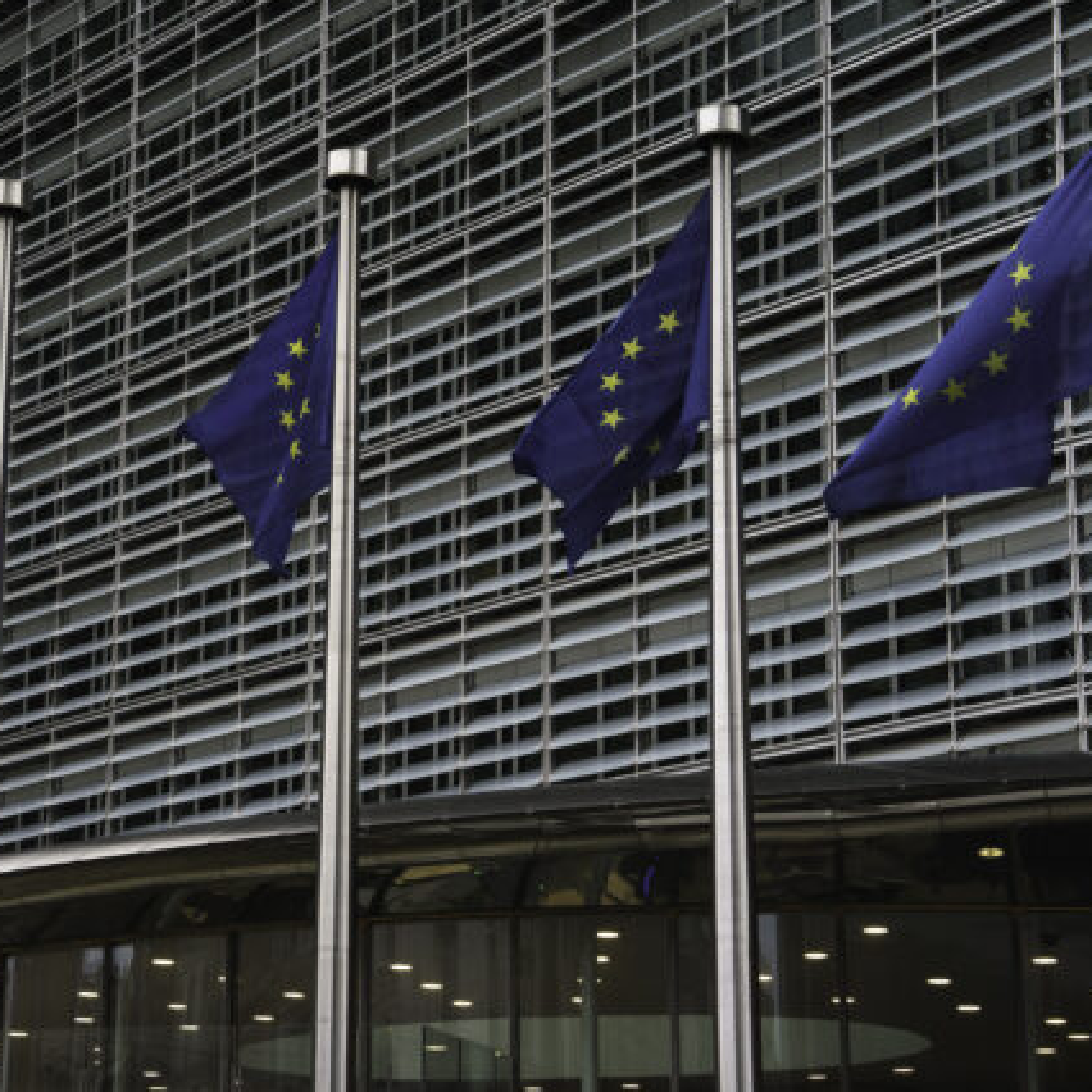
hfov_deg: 19.2
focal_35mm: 90
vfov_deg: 19.3
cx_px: 317
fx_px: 3212
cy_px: 546
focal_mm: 70
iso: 500
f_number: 4
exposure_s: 1/800
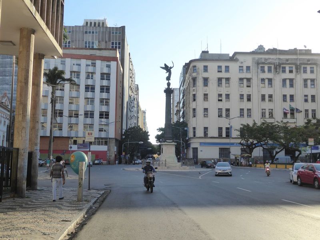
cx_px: 160
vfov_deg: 36.8
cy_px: 120
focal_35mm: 39
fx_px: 361
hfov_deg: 47.9
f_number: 3.7
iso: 160
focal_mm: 6.7
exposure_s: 1/400
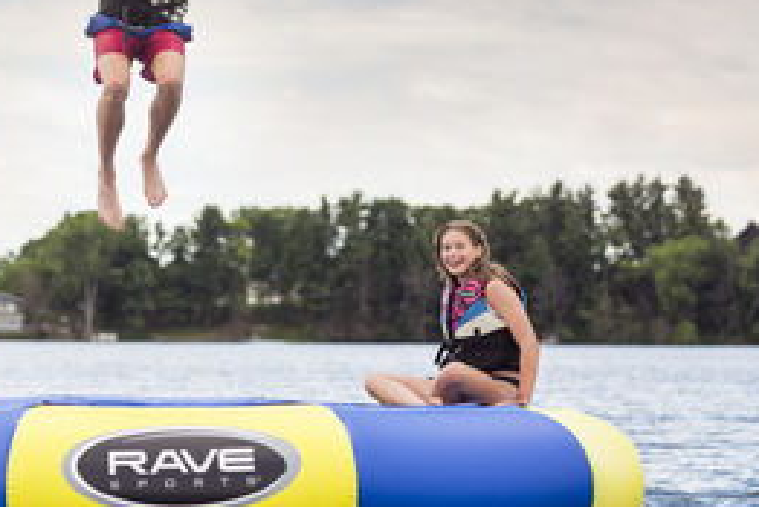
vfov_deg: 8.5
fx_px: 3417
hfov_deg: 12.6
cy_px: 213
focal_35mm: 162
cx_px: 174
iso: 250
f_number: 3.2
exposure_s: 1/2500
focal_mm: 85
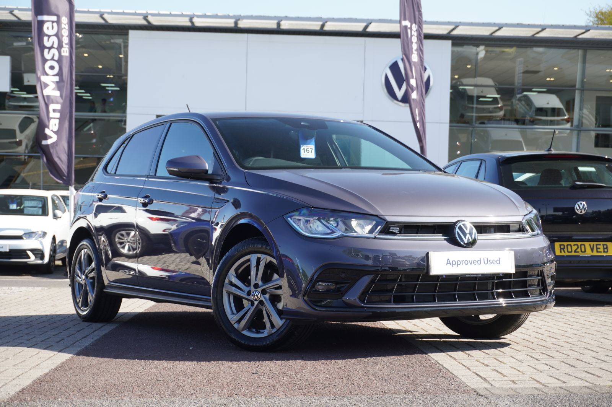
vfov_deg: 19.7
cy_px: 204
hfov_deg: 29.3
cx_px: 306
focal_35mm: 69
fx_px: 1172
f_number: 5.6
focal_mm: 46
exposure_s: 1/80
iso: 100
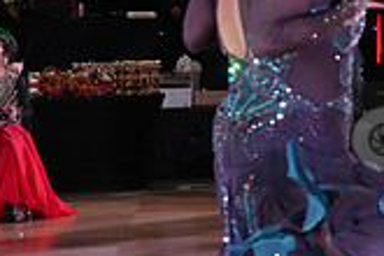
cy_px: 143
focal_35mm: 155
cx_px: 586
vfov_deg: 8.9
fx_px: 1653
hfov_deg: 12.5
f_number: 4.5
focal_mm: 44
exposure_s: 1/400
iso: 4000
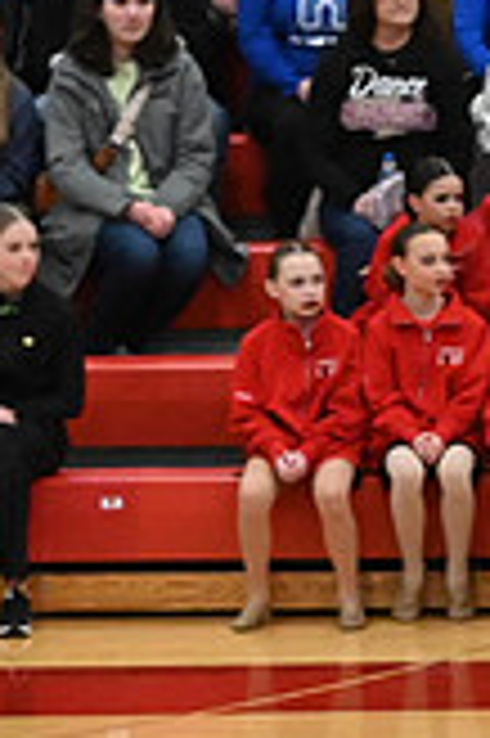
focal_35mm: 456
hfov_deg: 3.0
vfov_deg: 4.5
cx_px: 1263
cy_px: 731
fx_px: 9329
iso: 8000
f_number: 4
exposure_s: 1/400
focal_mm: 86
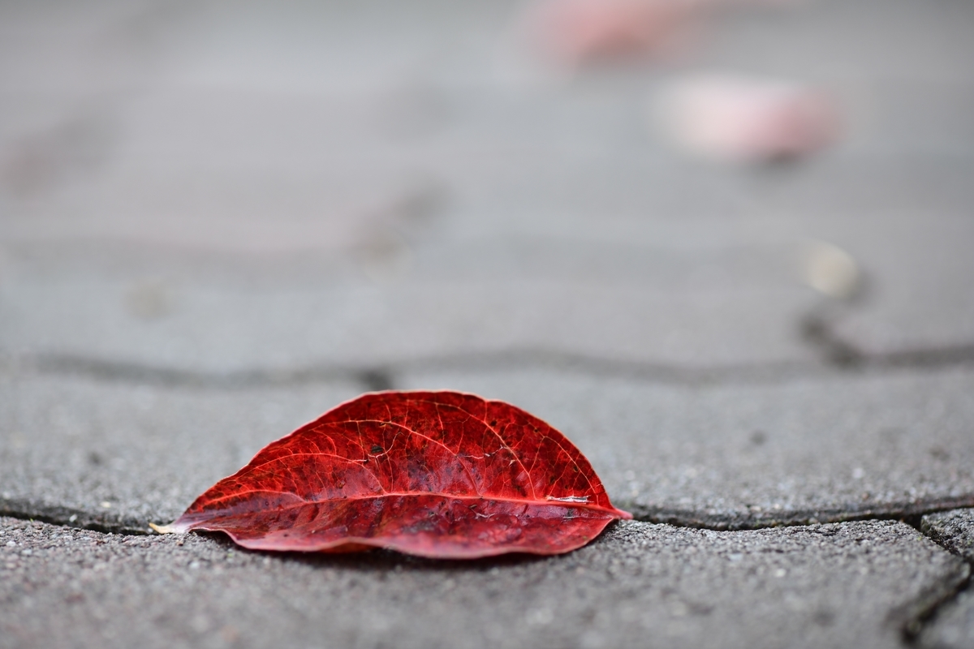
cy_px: 324
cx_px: 487
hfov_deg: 20.4
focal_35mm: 100
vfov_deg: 13.7
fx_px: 2705
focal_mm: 100
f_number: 2.8
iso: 400
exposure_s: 1/250
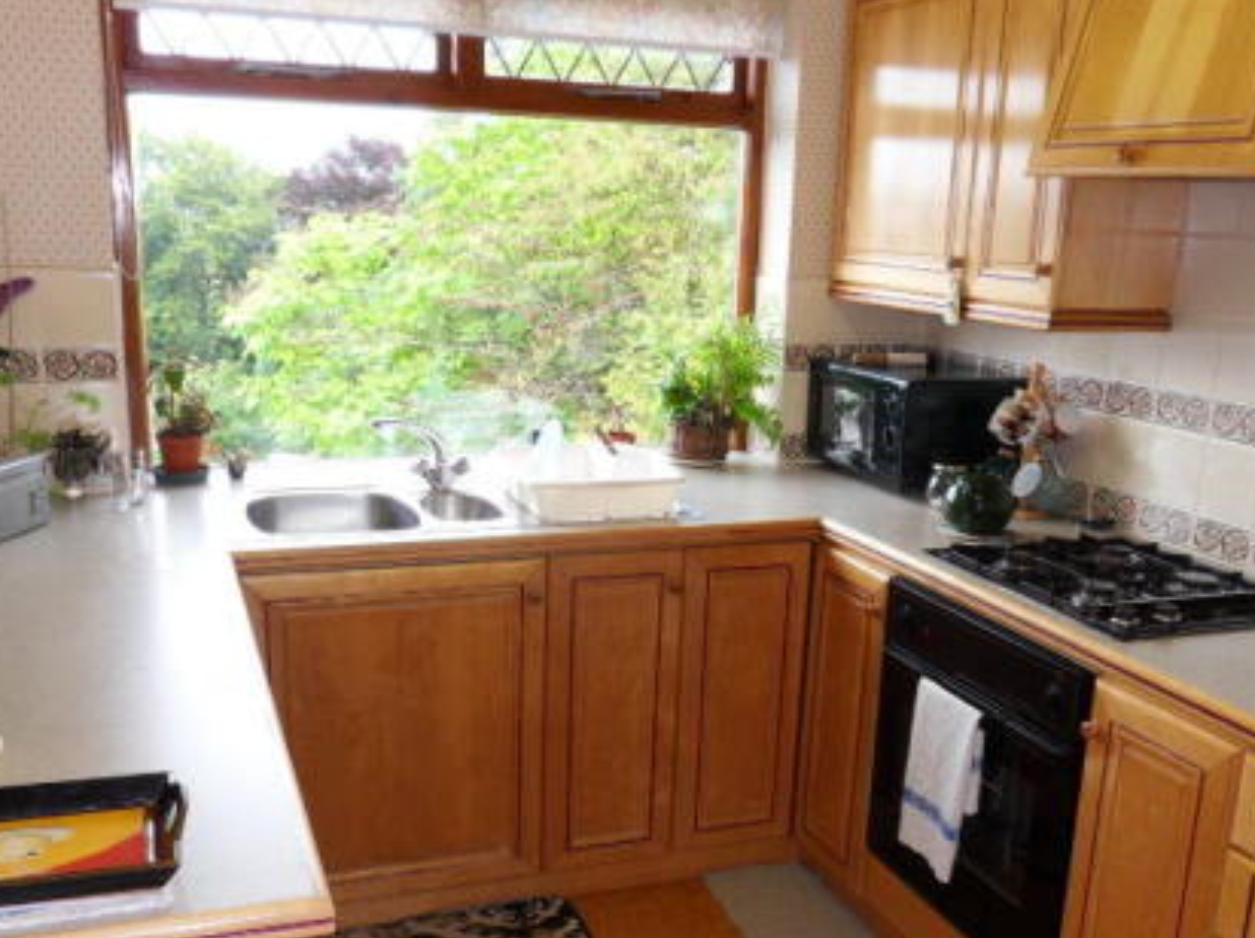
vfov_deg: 41.5
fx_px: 1231
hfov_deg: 54.0
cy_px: 556
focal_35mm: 34
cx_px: 672
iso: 120
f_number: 3.3
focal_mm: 4.3
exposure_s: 1/30
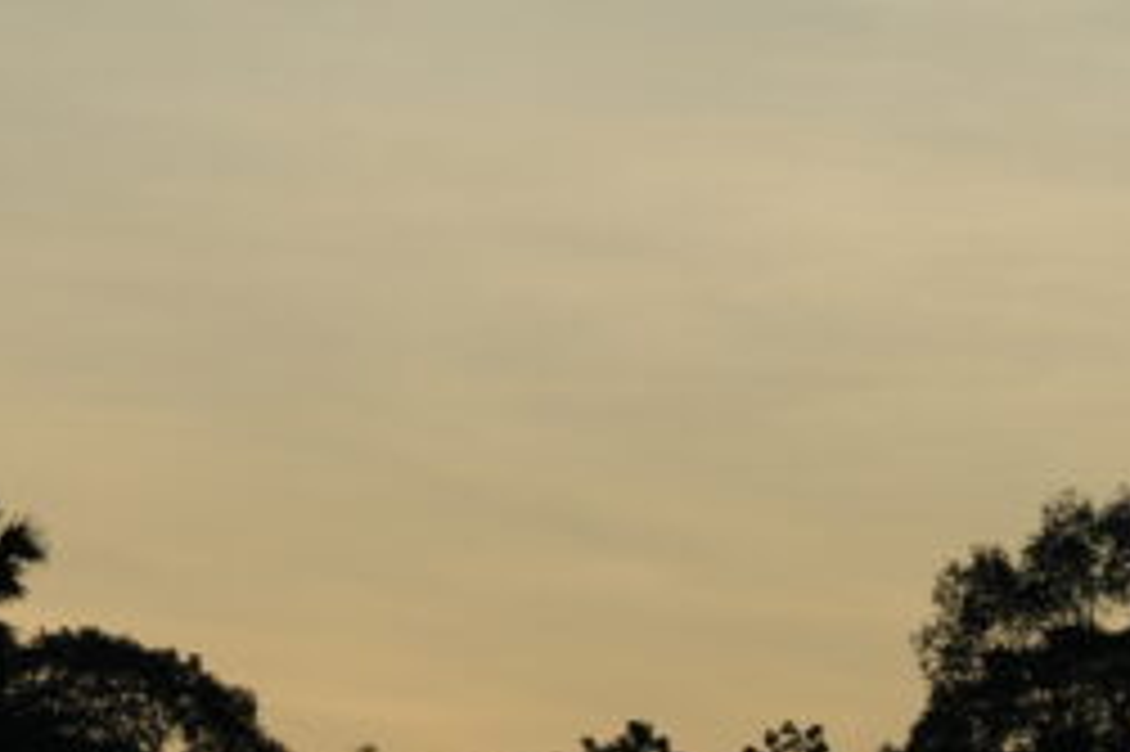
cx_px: 140
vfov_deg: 3.2
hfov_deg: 4.8
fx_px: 13331
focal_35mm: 425
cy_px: -484
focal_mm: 104
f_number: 5.6
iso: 100
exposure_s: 1/320
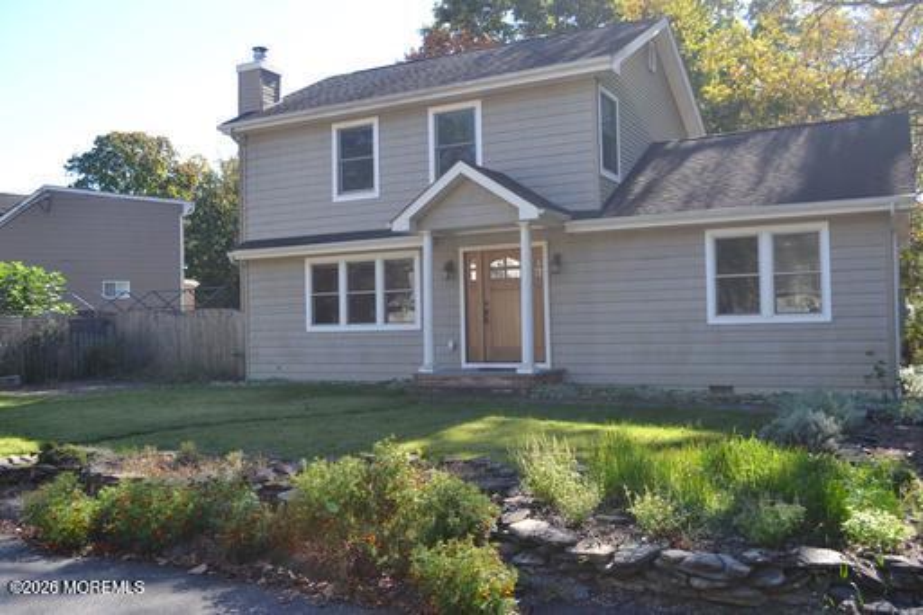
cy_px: 308
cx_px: 462
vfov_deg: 39.9
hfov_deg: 57.2
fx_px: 846
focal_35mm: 33
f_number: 5.6
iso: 100
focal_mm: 22
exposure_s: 1/125
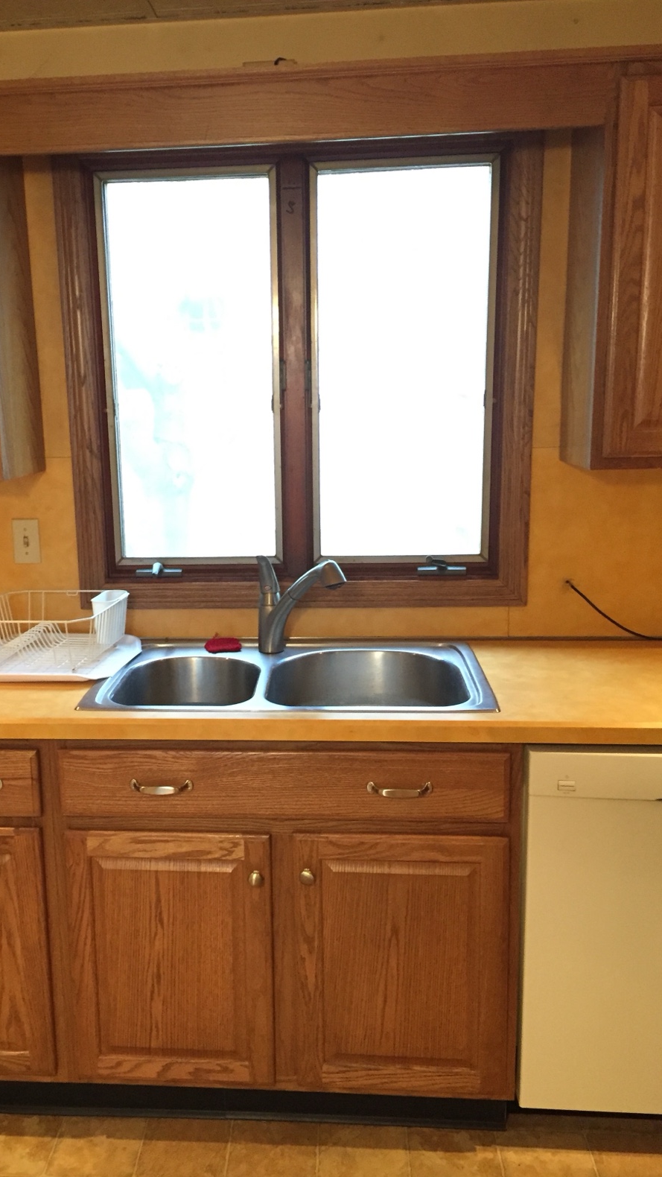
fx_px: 998
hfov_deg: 36.5
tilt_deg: -11.1
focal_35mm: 32
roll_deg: +0.9
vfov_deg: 61.0
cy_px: 595
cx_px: 251
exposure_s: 1/30
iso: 320
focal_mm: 4.15
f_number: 2.2
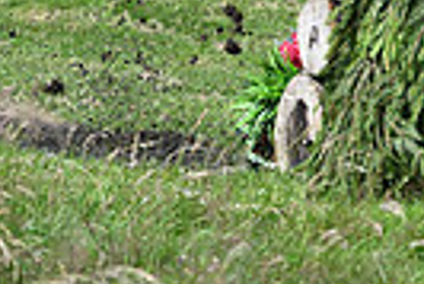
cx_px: 819
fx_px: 3596
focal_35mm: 305
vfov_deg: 4.4
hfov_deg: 6.6
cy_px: -305
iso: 220
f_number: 4.5
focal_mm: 70
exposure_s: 1/1250
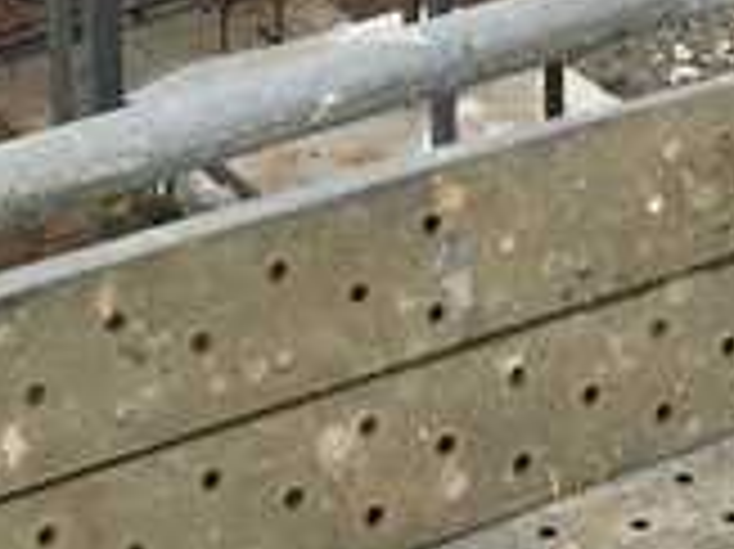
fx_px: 3856
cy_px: -670
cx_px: 838
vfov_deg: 7.7
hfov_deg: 10.7
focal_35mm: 182
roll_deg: -0.4
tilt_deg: -15.6
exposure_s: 1/1199
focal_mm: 4.15
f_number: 2.2
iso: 32
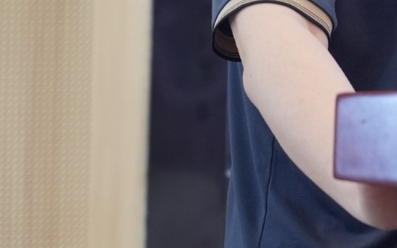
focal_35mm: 220
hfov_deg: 9.1
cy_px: -148
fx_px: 2381
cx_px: 714
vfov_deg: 5.9
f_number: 4
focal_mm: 58
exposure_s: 1/50
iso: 1250
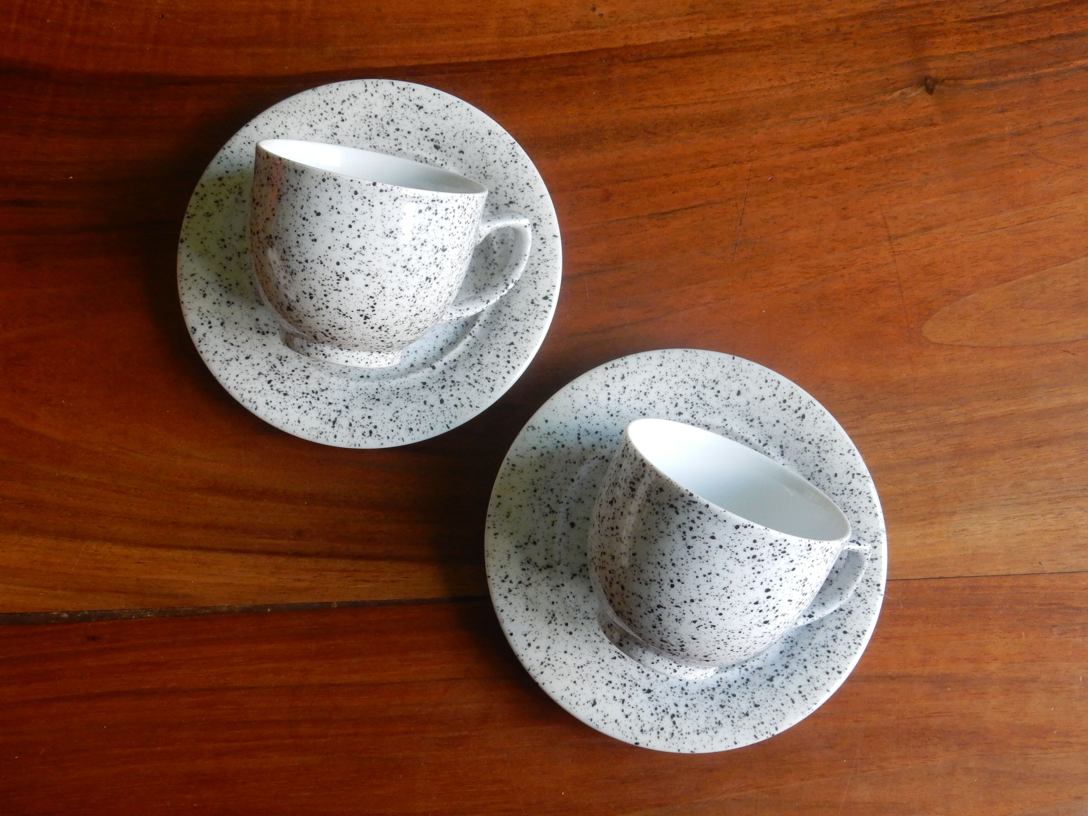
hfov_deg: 46.8
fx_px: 1257
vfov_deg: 36.0
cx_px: 514
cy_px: 399
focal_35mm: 40
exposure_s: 1/30
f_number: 4
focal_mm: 6.4
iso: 360
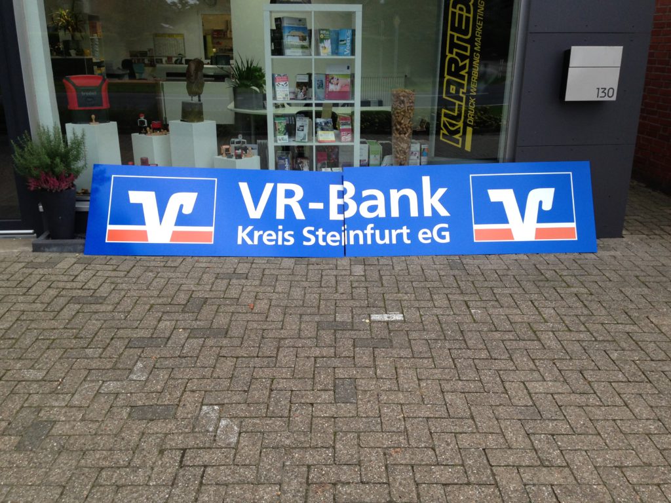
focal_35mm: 33
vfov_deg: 42.9
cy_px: 252
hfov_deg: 55.4
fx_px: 640
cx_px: 336
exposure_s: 1/60
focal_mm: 4.13
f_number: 2.4
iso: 64
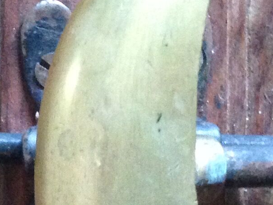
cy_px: 218
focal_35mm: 178
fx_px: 1404
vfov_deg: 8.3
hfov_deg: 10.7
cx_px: -141
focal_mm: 4.12
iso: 400
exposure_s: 1/20
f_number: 2.4
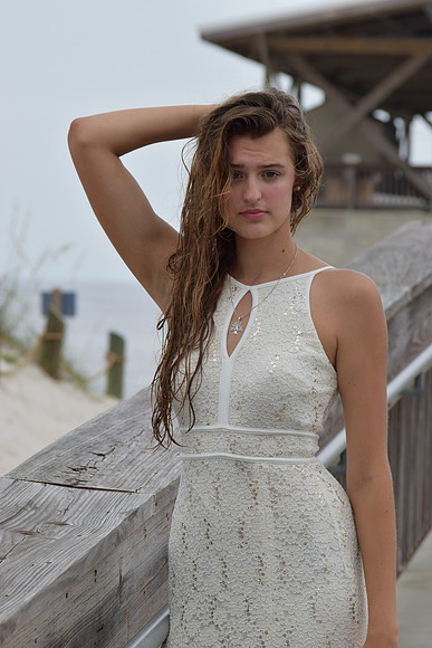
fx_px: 3643
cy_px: 324
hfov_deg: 6.8
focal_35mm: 202
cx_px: 216
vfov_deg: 10.2
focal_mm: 135
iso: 200
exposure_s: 1/250
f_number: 8
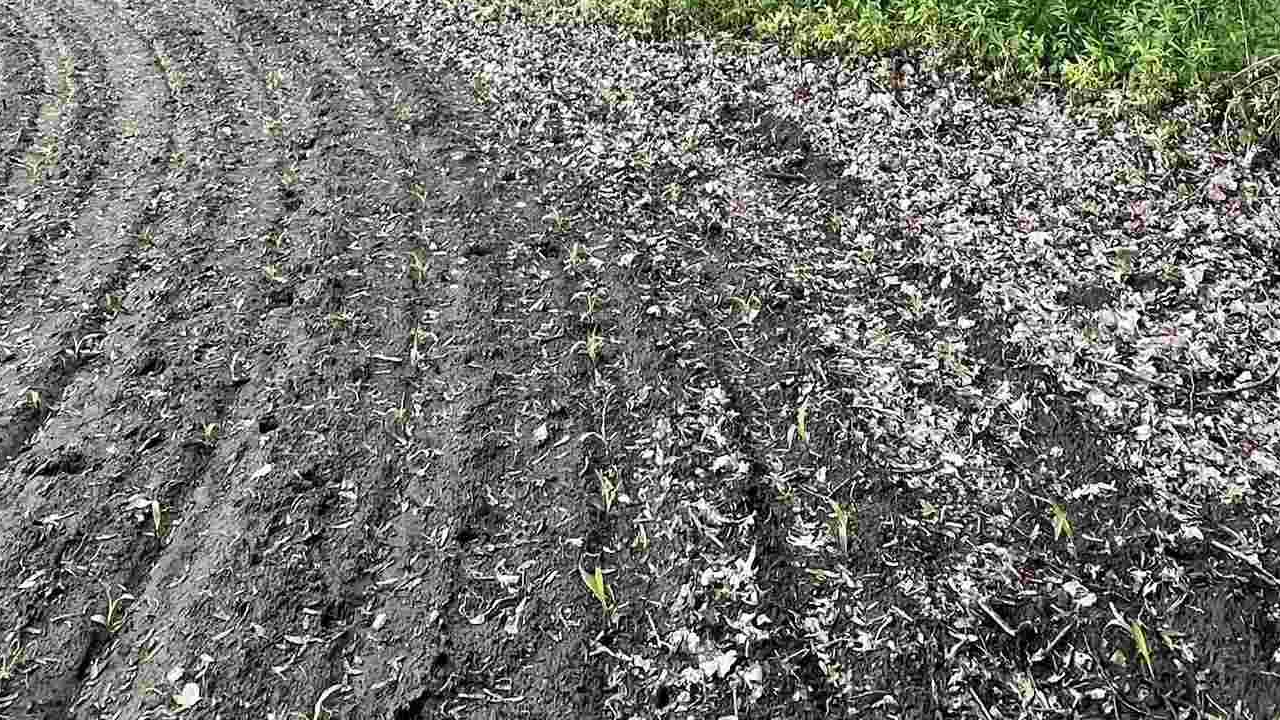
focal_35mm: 34
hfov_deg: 58.0
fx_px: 1154
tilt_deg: +6.1
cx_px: 602
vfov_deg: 25.8
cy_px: -360
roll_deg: +0.0
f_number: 1.8
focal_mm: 1.57
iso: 32
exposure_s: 1/102
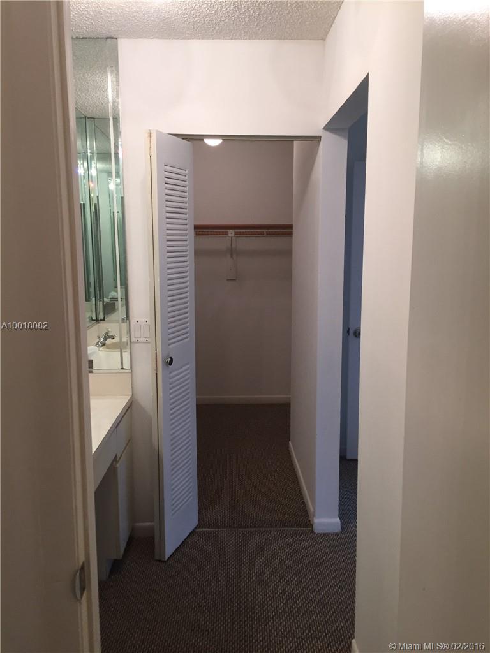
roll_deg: -0.2
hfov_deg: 48.2
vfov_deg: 61.7
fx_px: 547
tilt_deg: -8.0
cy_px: 326
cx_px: 245
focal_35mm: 29
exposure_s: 1/30
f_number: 2.2
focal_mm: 4.15
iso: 40
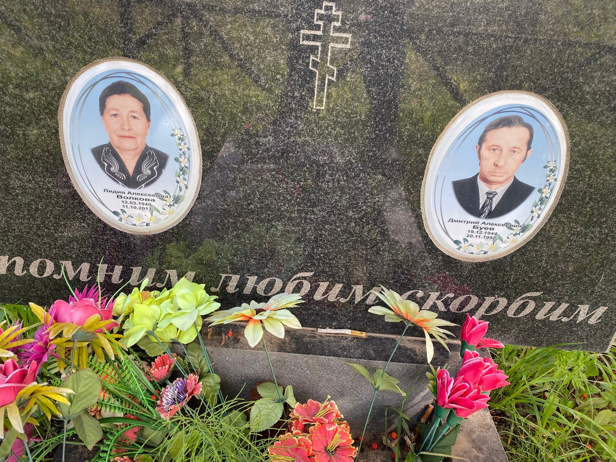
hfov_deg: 67.3
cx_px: 308
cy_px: 231
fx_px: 463
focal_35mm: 26
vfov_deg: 53.1
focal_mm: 4.25
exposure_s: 1/161
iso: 32
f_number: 1.8
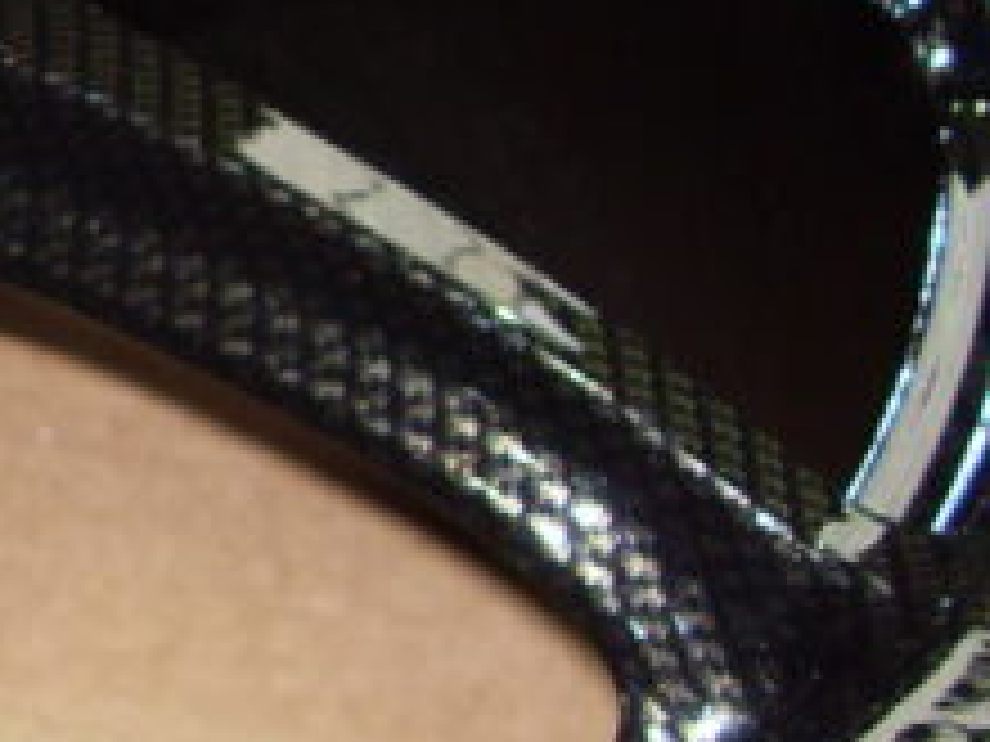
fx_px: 3632
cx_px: -652
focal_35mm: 127
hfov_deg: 14.1
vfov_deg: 11.6
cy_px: 49
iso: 100
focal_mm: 6.3
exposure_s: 1/45
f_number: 2.8
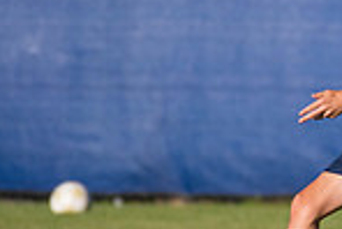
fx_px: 17183
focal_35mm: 1807
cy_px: 103
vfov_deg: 0.8
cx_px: 481
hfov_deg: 1.1
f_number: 5.6
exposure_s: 1/2000
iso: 320
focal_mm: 460
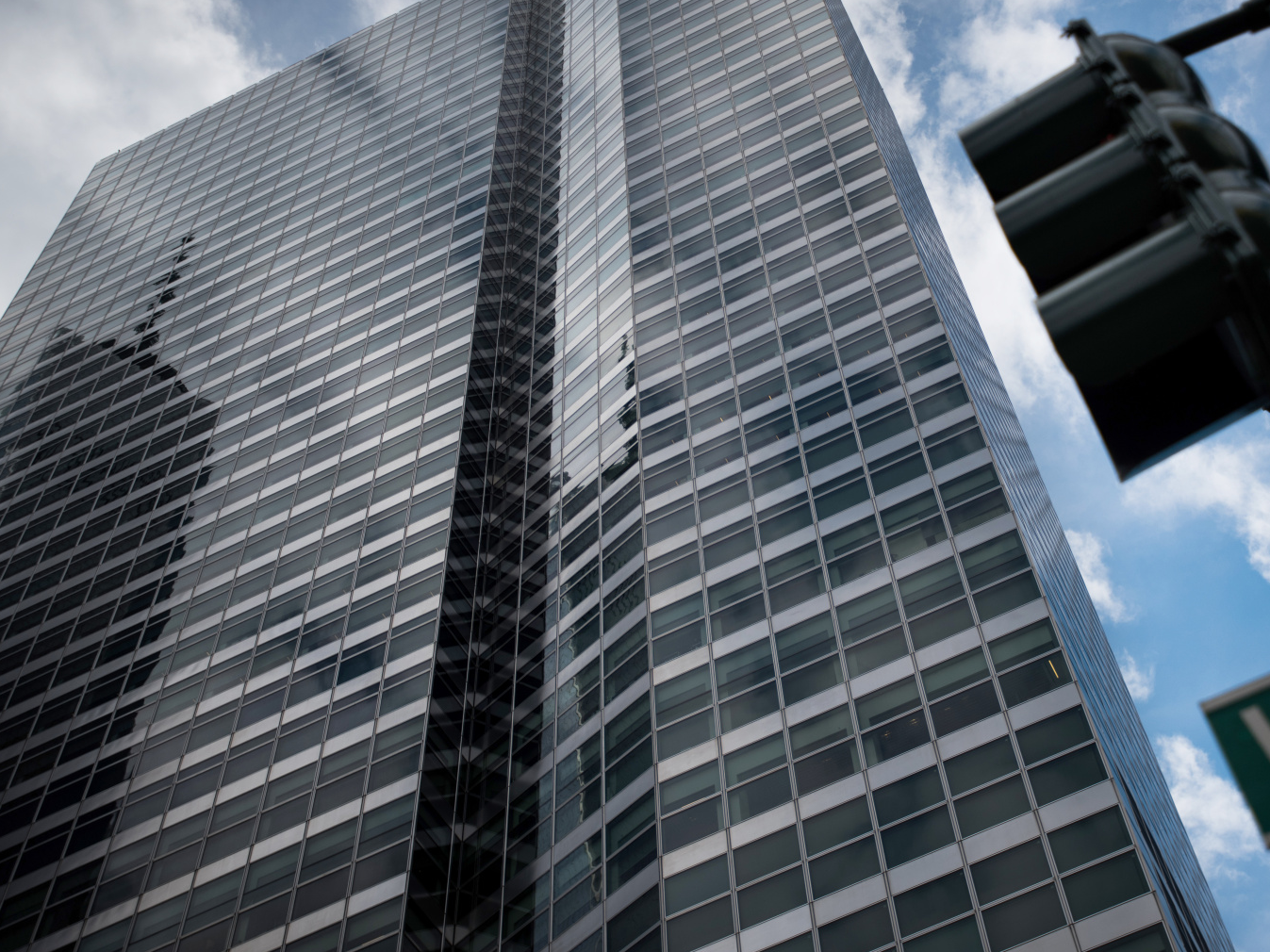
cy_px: 413
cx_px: 801
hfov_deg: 37.9
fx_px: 1834
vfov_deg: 29.1
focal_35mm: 50
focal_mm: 35
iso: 100
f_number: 2.8
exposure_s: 1/2500
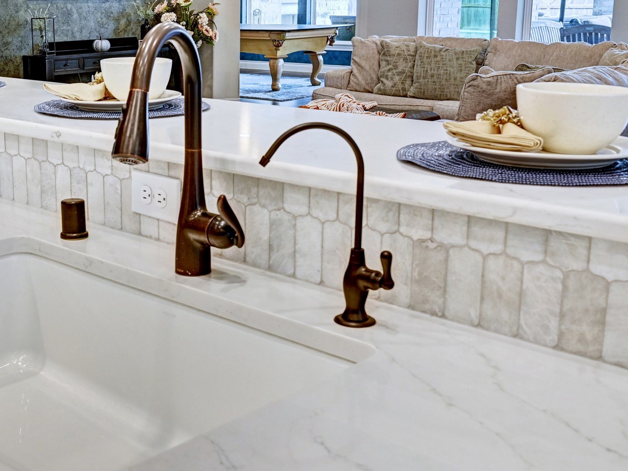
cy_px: 192
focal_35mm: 49
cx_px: 129
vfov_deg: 29.6
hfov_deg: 37.6
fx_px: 889
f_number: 8
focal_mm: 30
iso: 400
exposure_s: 1/10
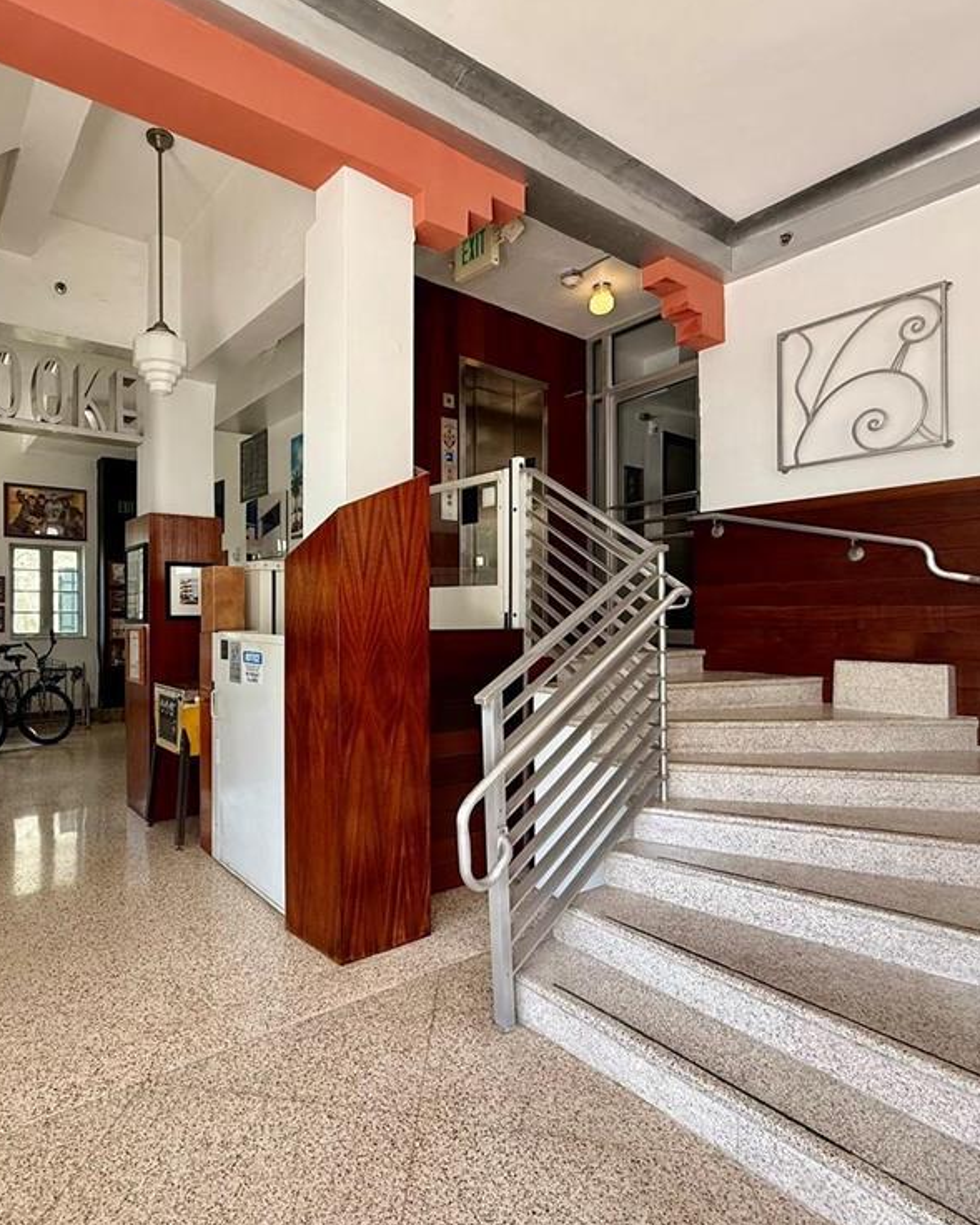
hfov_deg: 69.9
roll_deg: +0.7
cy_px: 619
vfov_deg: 83.3
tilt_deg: +0.1
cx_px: 378
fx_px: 689
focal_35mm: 19
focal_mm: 2.22
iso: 125
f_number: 2.2
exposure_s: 1/99
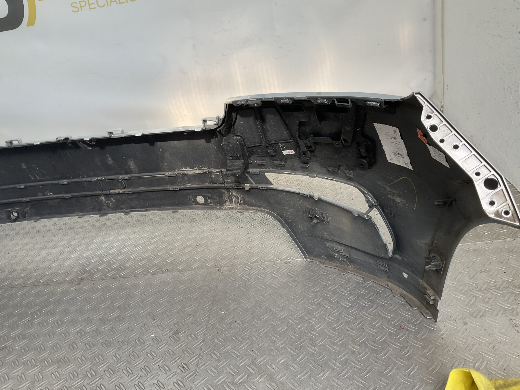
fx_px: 436
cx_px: 260
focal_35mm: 29
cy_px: 195
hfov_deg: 61.7
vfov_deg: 48.2
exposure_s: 1/222
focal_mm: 3
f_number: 1.8
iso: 16
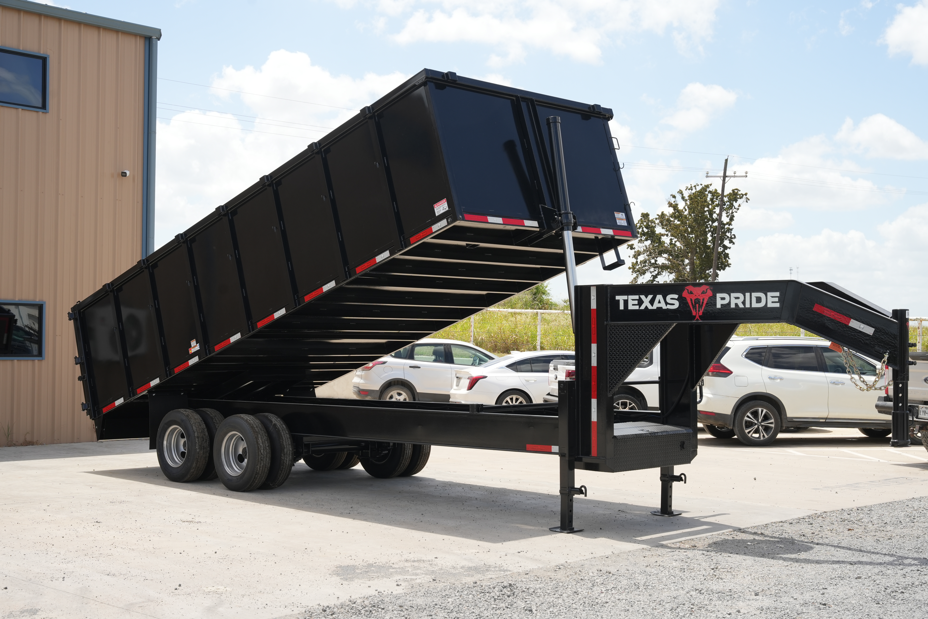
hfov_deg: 40.6
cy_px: 310
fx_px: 1255
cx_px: 464
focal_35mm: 49
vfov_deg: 27.7
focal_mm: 48.7
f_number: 8
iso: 200
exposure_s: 1/320
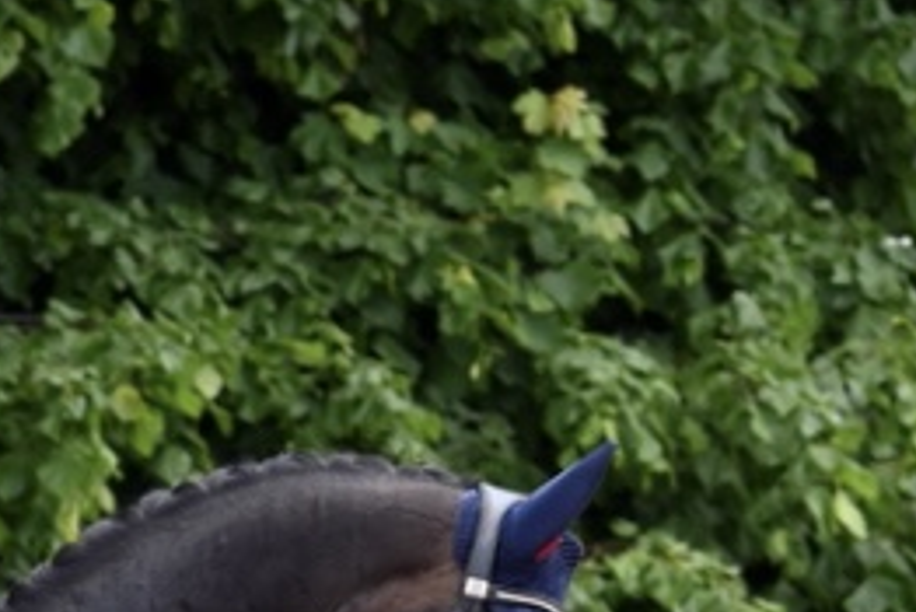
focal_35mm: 566
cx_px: -332
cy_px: 1009
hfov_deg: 3.6
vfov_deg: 2.4
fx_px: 14409
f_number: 5.6
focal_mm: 145
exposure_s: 1/1000
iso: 900
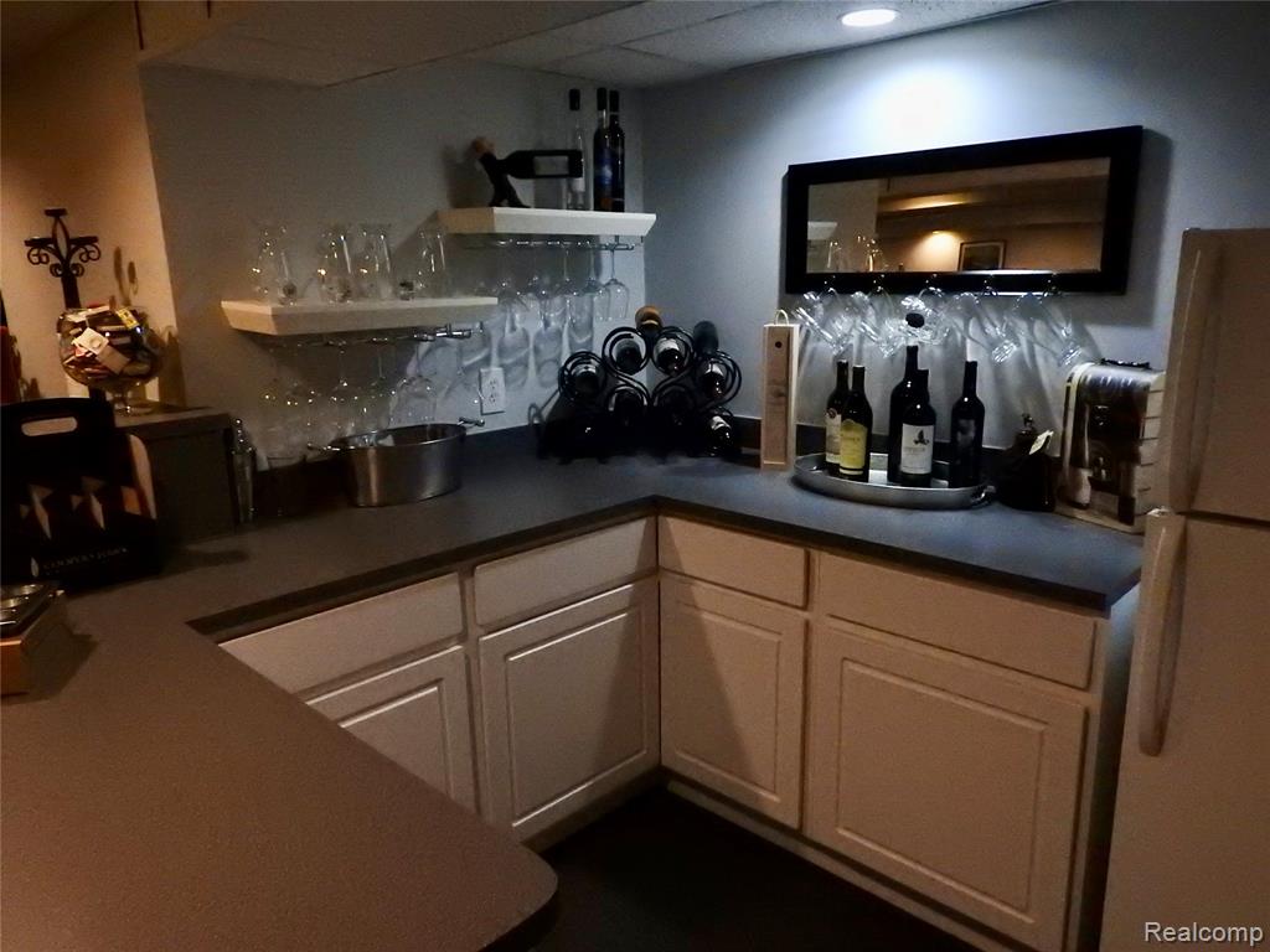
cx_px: 635
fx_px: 881
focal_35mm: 24
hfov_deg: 71.6
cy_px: 476
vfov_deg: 56.8
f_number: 3.3
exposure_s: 1/250
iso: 1600
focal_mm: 4.3
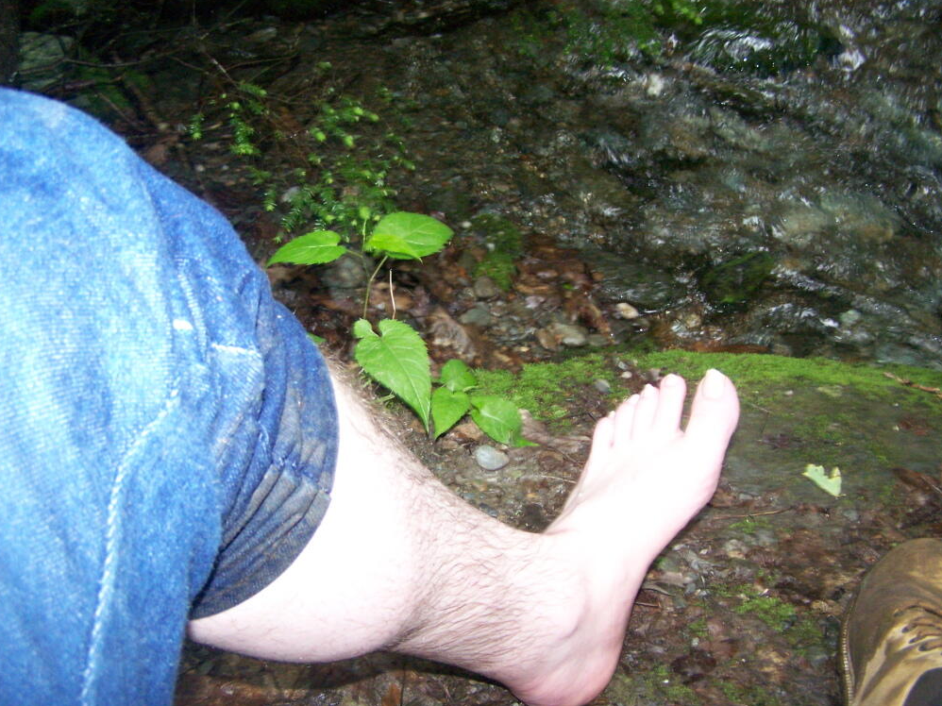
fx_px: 1061
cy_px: 349
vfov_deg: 36.8
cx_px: 472
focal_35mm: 39
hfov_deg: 47.9
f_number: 2.8
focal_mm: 6.3
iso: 400
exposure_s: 1/60
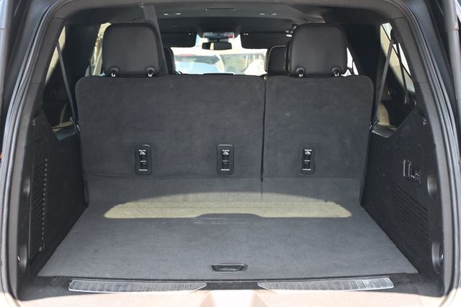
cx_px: 230
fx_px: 586
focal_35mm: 46
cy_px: 154
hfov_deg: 43.0
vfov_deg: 29.4
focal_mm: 30.5
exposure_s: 1/125
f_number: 4.8
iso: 1100
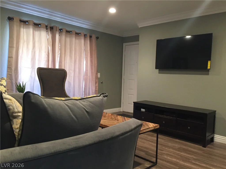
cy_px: 84
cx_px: 113
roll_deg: -0.4
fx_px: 189
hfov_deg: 61.7
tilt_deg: -3.6
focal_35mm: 29
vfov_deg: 48.2
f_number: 2.2
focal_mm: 4.15
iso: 250
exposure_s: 1/17
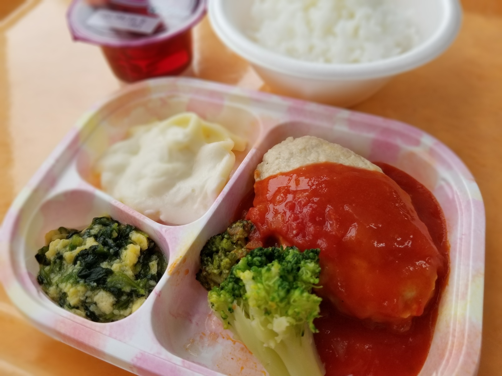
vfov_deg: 53.1
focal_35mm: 26
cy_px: 188
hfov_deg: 67.3
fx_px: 377
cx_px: 251
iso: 50
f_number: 1.7
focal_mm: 4.25
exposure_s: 1/116
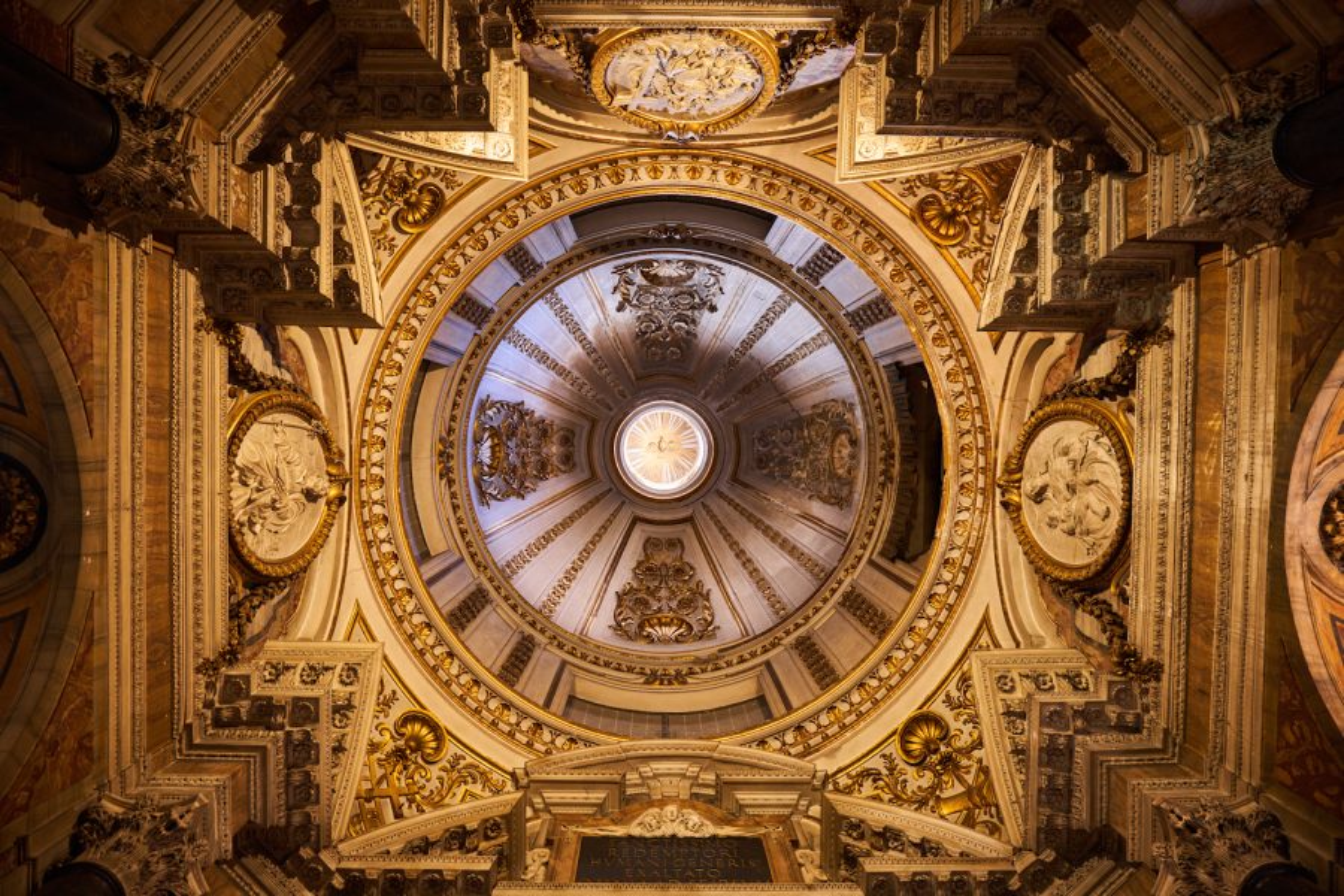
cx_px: 672
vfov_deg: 59.5
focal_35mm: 21
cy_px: 448
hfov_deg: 81.2
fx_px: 784
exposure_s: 1/4
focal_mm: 21
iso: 400
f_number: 4
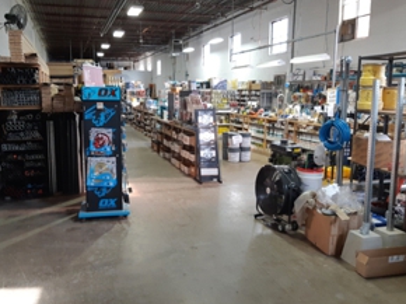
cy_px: 156
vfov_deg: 45.4
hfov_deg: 58.3
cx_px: 186
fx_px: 363
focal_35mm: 31
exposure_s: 1/60
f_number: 1.7
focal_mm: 3.93
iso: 125
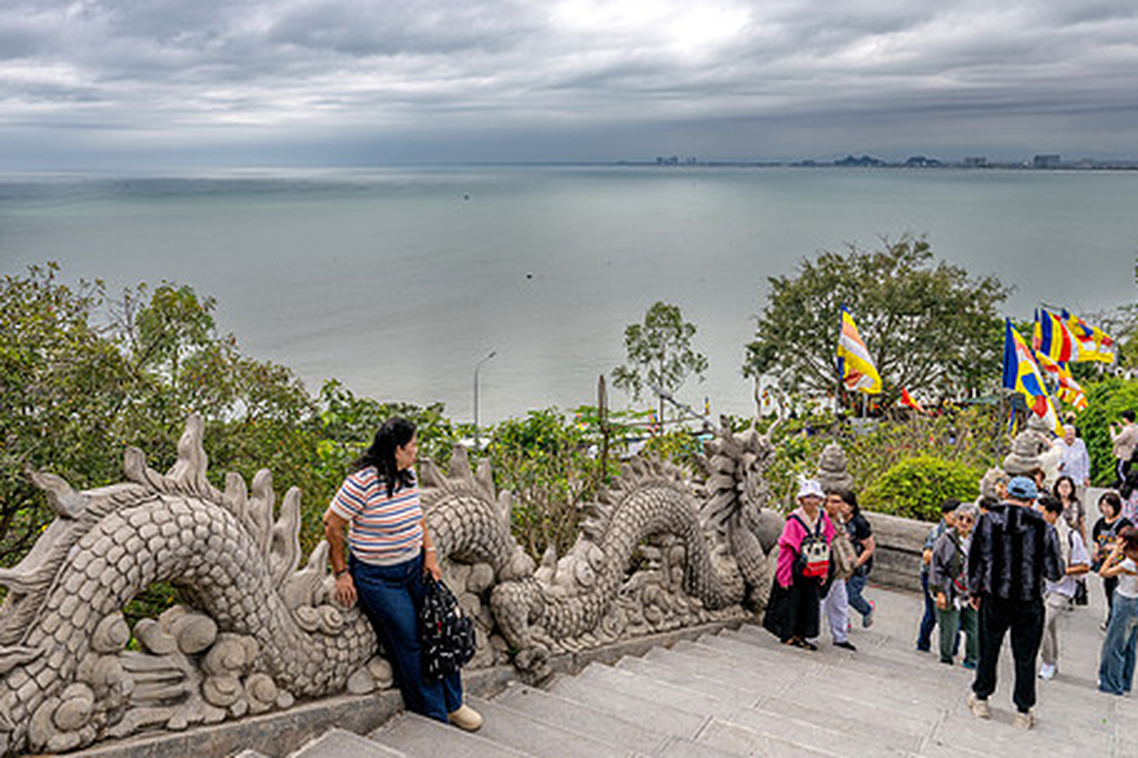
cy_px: 340
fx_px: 980
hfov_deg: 60.3
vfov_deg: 42.2
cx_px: 576
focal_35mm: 31
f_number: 8
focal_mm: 24
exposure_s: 1/1000
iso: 200
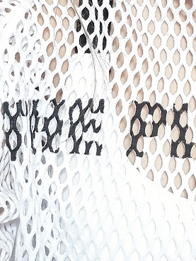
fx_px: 709
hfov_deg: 15.2
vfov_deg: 17.7
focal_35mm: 94
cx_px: 232
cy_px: -175
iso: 125
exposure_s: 1/30
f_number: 1.9
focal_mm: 3.34
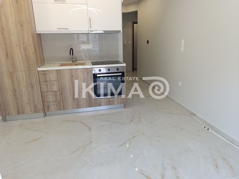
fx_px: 159
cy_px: 90
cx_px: 120
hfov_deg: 73.9
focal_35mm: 23
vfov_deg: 58.9
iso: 200
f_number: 1.6
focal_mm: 6.14
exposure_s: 1/100
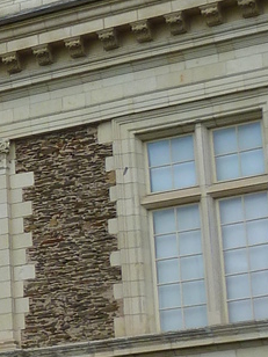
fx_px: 1610
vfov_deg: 12.6
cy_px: 231
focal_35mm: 156
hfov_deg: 8.8
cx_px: -339
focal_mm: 5
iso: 80
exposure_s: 1/100
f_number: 3.4
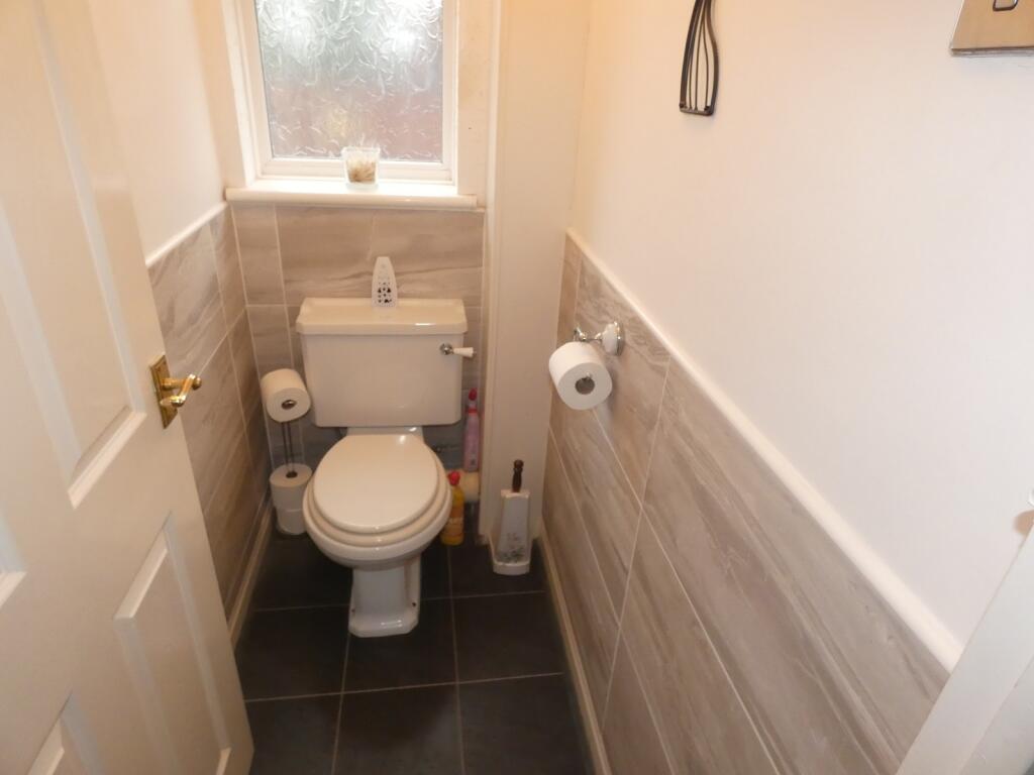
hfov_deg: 81.7
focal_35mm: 20
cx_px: 517
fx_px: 597
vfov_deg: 66.0
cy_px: 388
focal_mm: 3.6
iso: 640
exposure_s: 1/60
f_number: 2.8
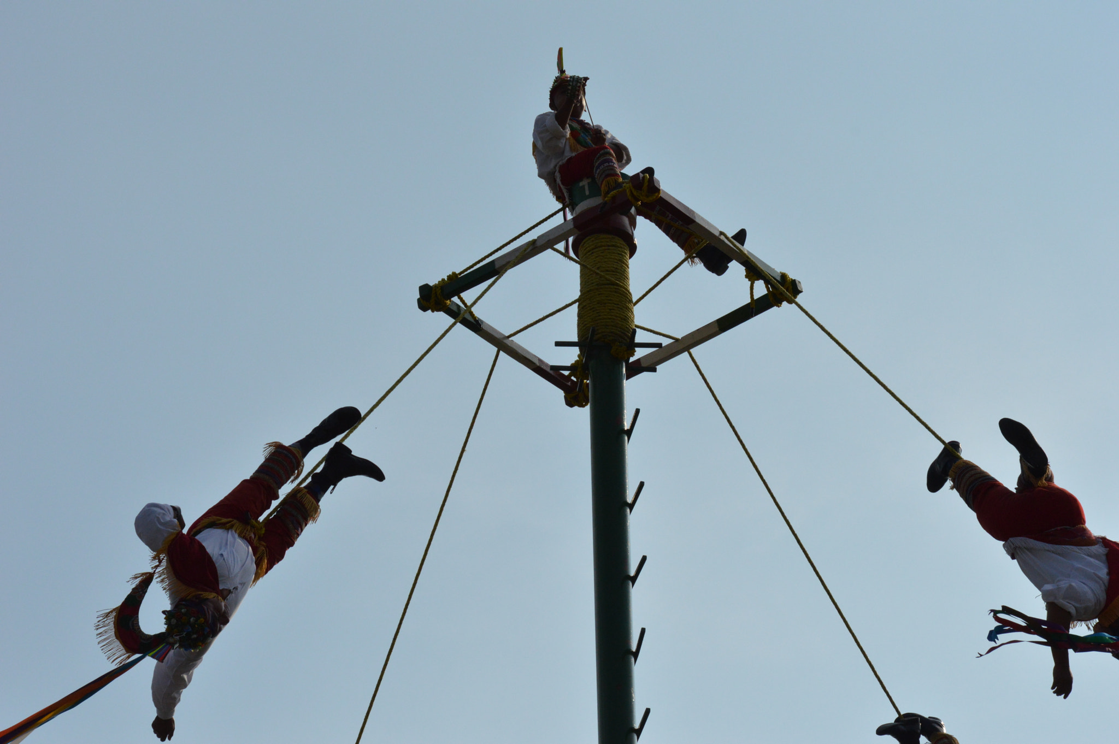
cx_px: 560
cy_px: 372
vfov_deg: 9.0
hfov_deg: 13.4
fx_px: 4752
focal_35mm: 153
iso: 800
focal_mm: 102
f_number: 14
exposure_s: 1/3200
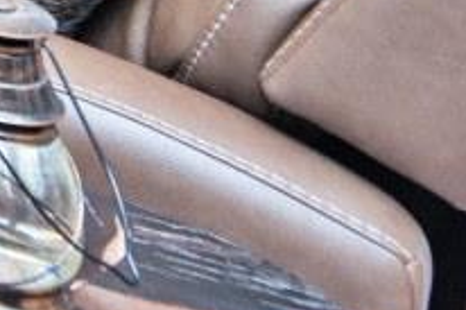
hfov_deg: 11.3
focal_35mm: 102
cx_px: -948
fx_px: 1319
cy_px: -668
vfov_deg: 9.7
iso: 360
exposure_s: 1/60
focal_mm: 14
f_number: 4
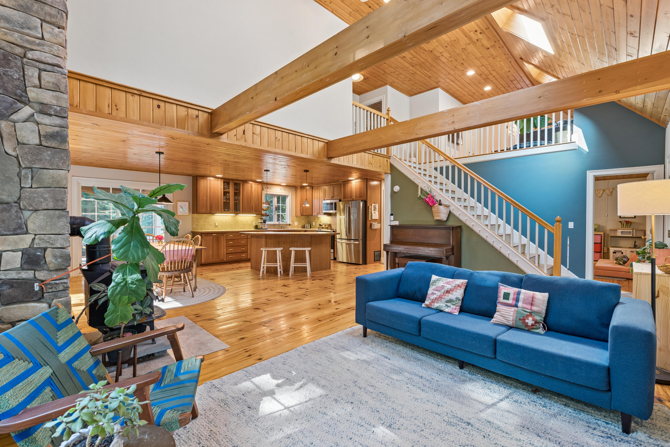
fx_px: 298
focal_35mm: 16
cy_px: 224
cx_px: 335
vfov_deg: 73.8
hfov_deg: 96.7
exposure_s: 1/4
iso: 320
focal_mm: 16
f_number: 7.1
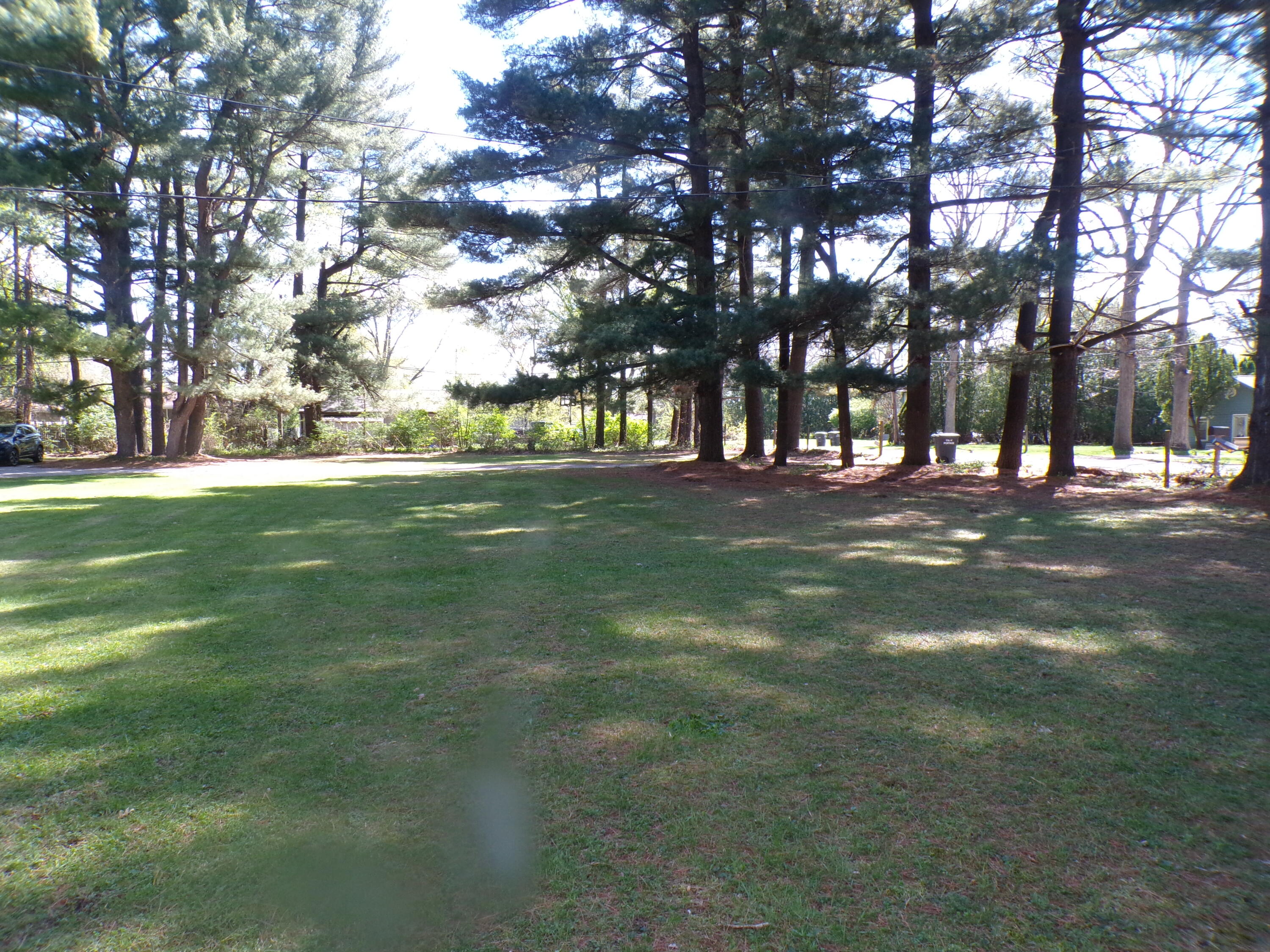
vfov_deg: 56.8
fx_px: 881
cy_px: 476
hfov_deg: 71.6
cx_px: 635
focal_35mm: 24
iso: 200
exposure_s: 1/150
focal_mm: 4.3
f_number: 4.4
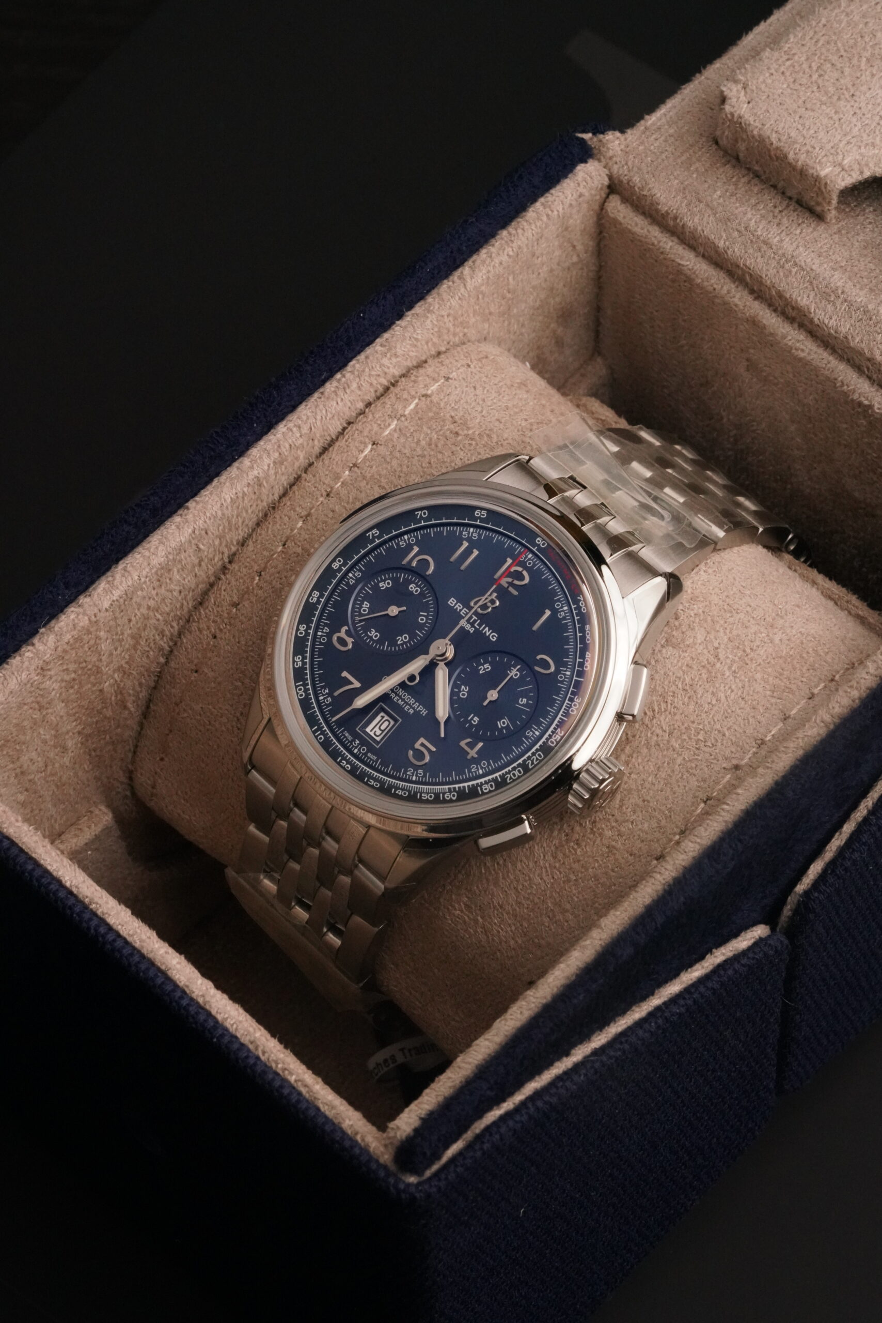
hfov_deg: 15.2
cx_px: 441
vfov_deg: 22.6
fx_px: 3305
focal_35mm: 90
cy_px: 662
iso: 8000
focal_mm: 90
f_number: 22
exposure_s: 1/160
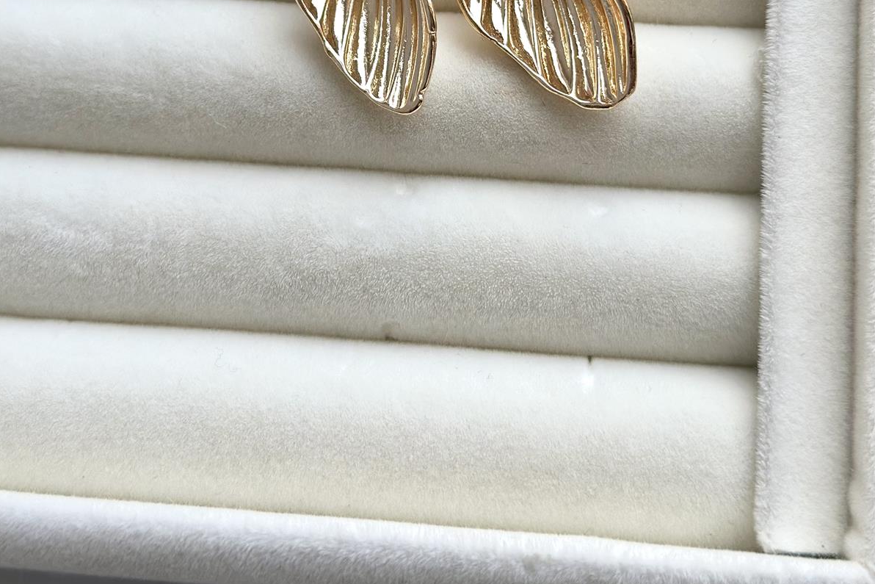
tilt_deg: -74.9
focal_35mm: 67
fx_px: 1629
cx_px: 435
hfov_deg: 30.1
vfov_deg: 19.9
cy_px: 47
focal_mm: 6.86
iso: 80
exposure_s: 1/541
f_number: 1.78
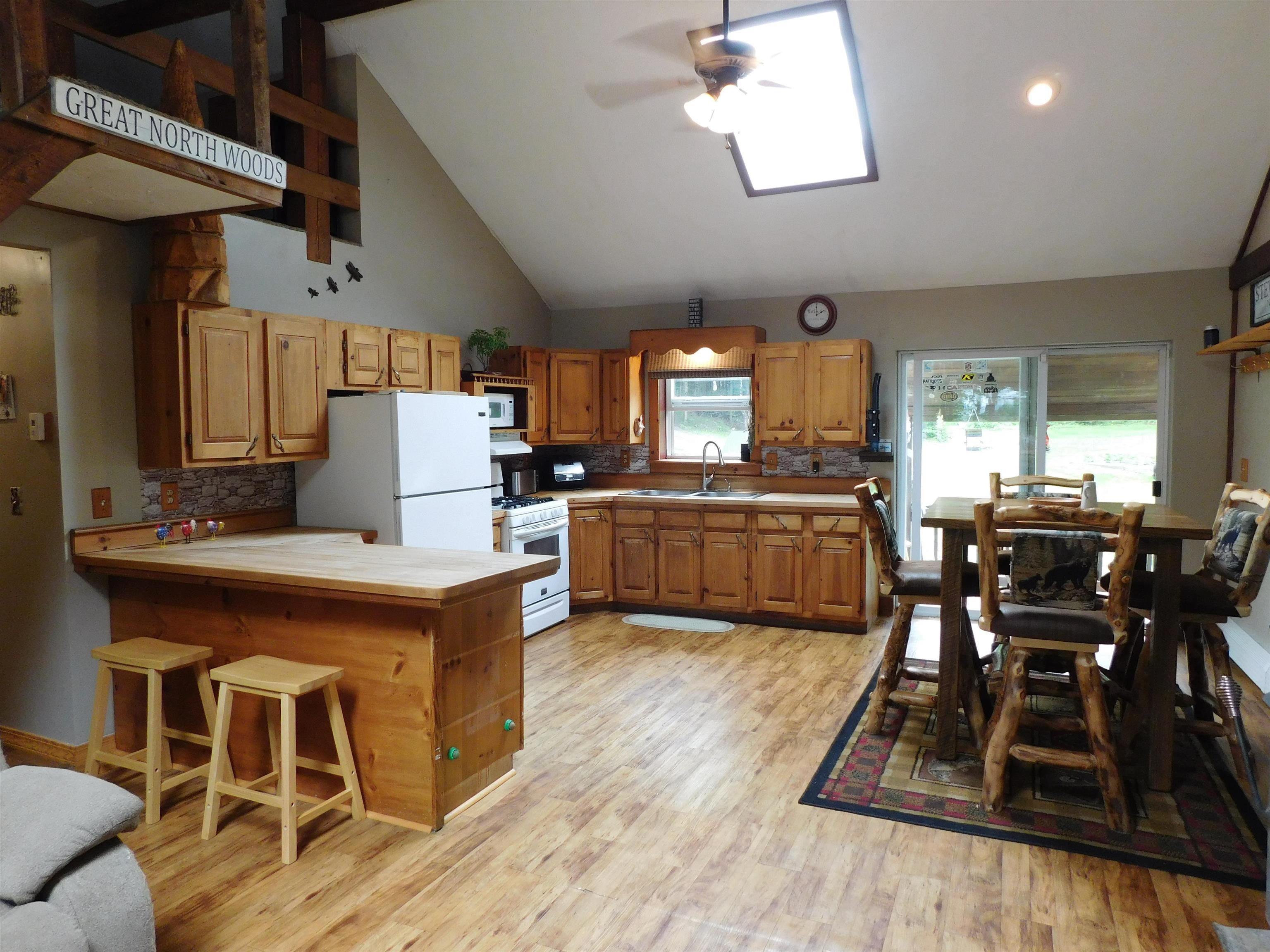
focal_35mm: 23
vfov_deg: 58.9
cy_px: 476
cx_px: 635
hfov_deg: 73.9
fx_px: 844
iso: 220
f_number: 3
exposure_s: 1/30
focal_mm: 4
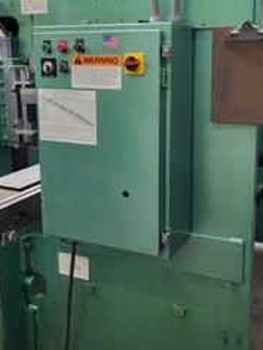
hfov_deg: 32.9
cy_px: 138
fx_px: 446
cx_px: 135
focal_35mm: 44
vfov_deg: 42.7
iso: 200
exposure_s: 1/60
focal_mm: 5.4
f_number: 1.8
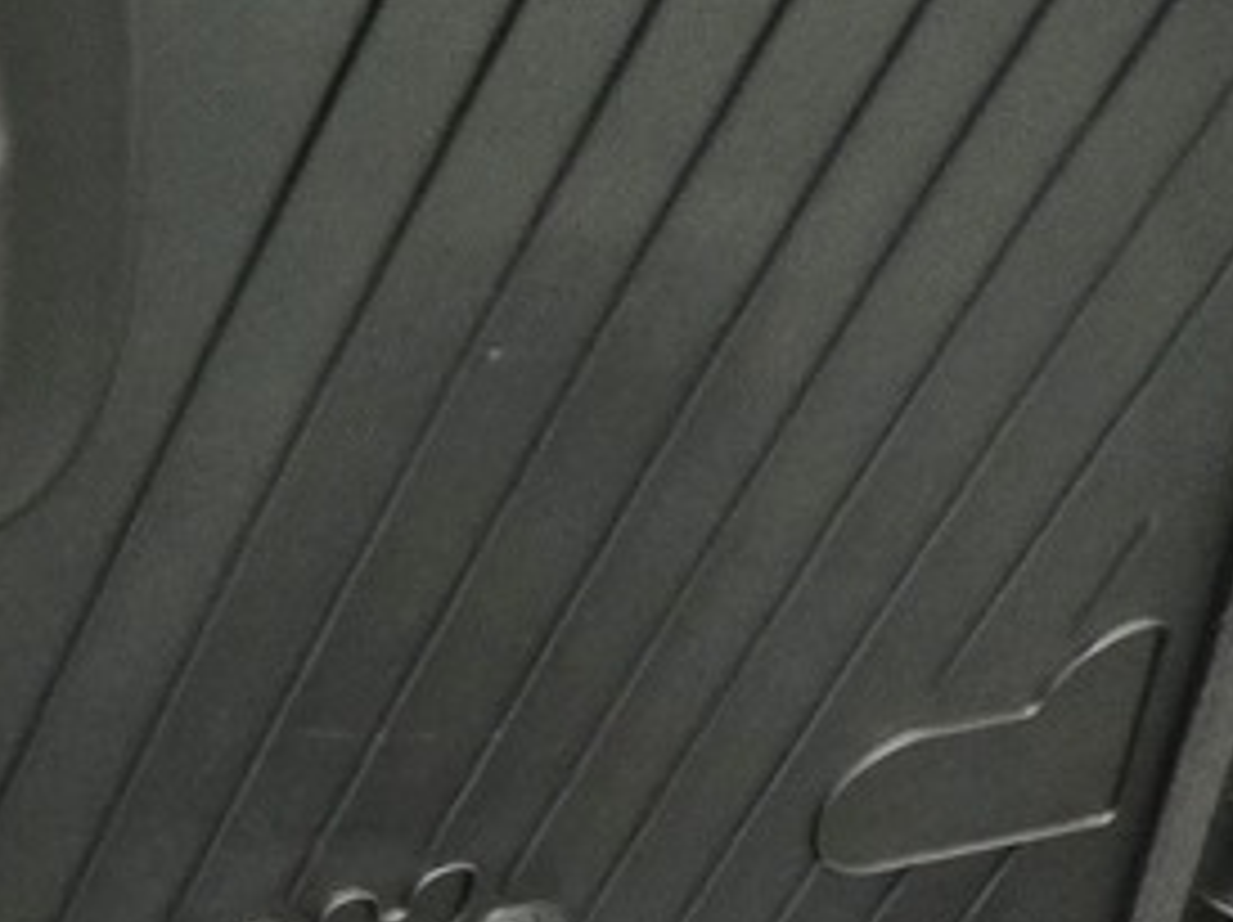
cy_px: 2298
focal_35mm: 121
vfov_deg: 10.4
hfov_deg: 16.0
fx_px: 4306
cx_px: 54
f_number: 1.8
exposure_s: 1/100
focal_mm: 5.4
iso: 1000
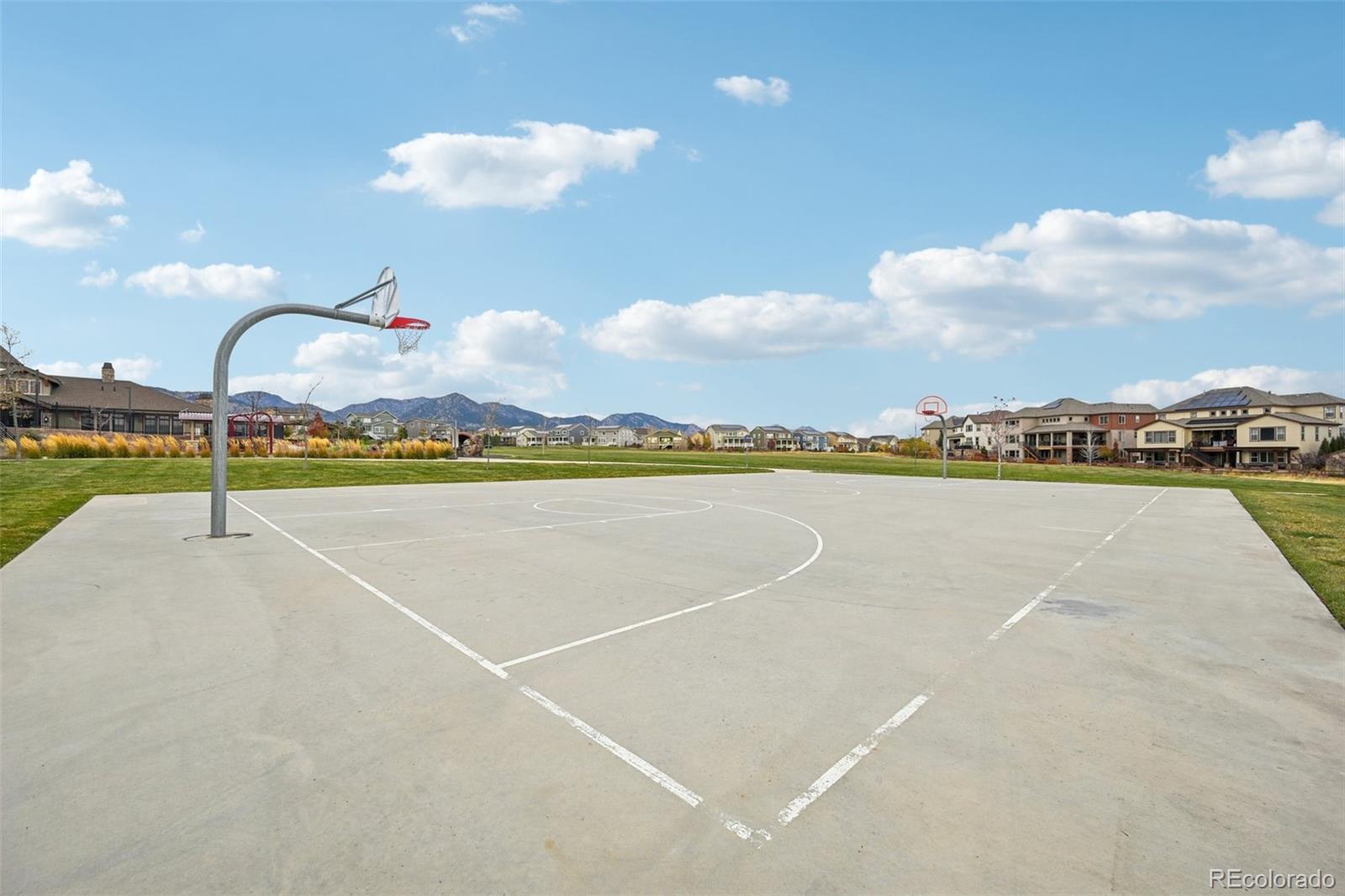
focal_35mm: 14
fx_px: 523
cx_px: 672
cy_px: 448
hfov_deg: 104.3
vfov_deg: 81.2
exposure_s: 1/125
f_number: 8
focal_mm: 14
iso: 64
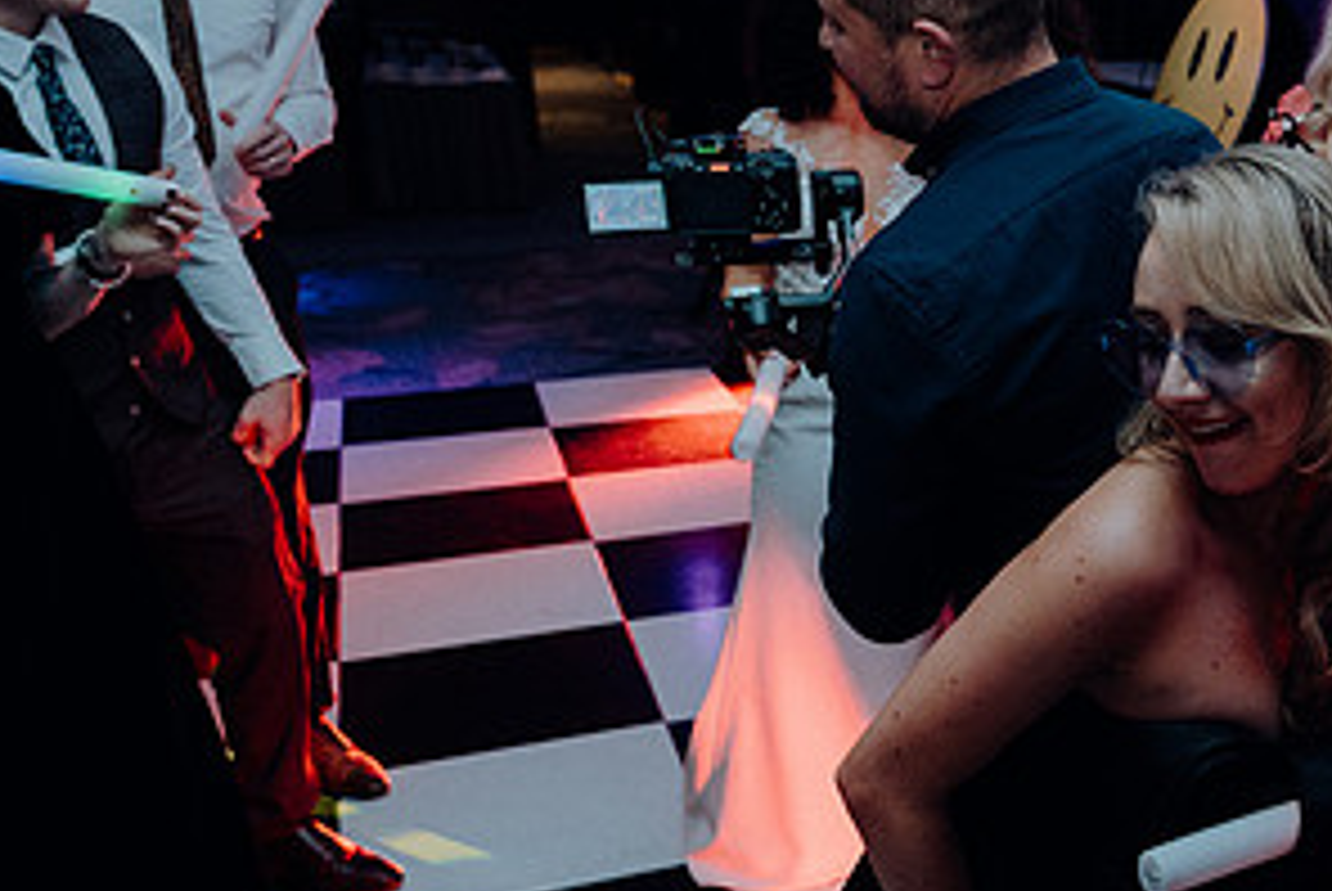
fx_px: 1741
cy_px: 502
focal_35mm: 47
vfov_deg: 28.7
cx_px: 1256
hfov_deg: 38.3
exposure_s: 1/160
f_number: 3.5
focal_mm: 24
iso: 2500
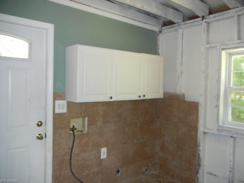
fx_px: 211
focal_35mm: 30
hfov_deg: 60.0
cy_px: 92
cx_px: 122
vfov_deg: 46.8
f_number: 3.5
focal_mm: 5.4
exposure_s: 1/30
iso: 200
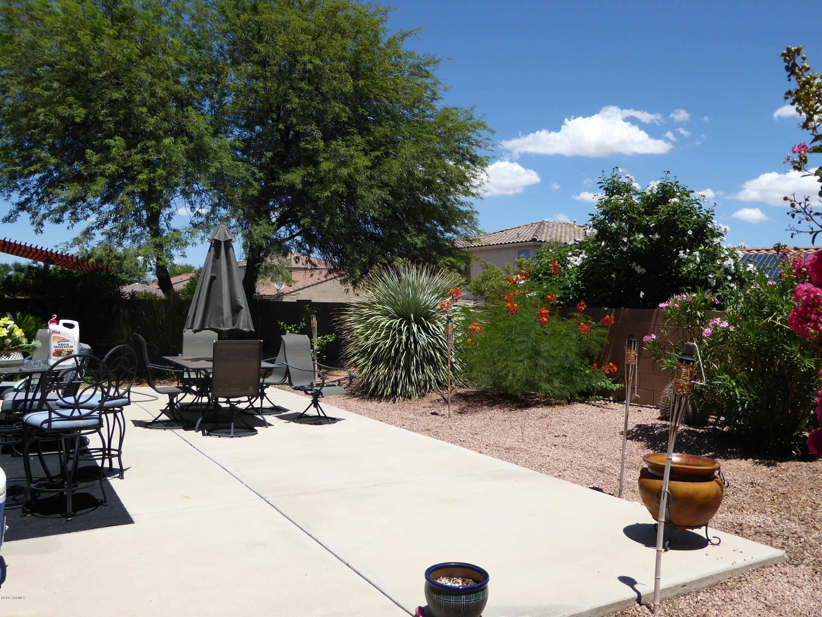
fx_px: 689
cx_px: 411
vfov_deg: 48.2
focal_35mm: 29
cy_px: 308
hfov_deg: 61.7
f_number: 3.5
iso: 80
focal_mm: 5
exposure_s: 1/1000
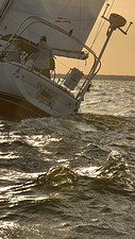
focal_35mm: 189
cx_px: 43
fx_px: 1200
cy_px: -65
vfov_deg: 11.1
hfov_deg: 6.4
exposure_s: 1/400
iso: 250
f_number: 16
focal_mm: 70
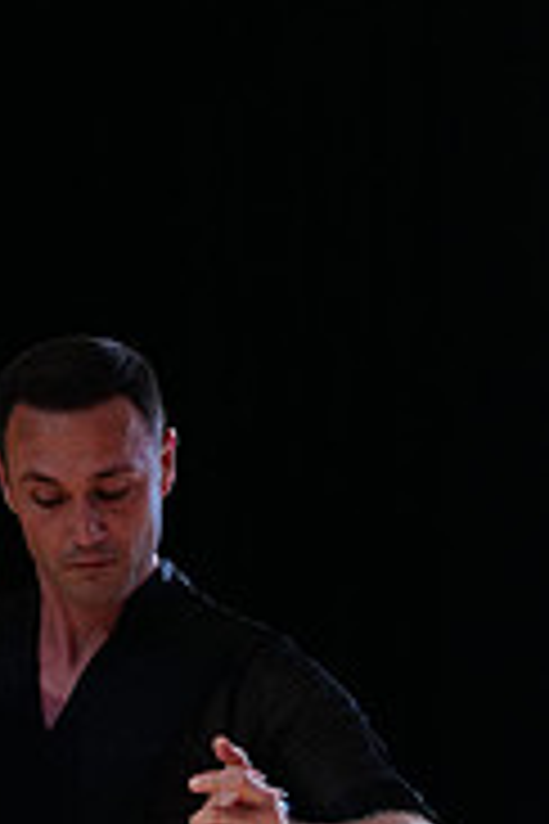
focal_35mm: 428
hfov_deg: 3.2
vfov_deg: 4.8
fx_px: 9790
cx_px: -29
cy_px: 1063
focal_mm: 135
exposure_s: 1/500
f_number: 4
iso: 2500
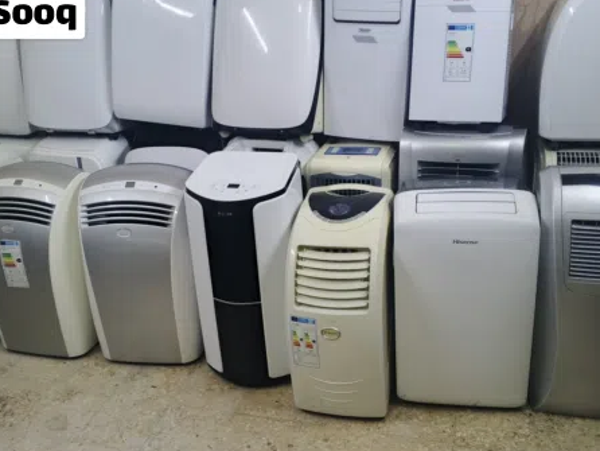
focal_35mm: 33
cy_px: 233
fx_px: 572
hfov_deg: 55.3
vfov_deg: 43.0
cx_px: 288
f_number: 1.6
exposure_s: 1/50
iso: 177
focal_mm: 4.09
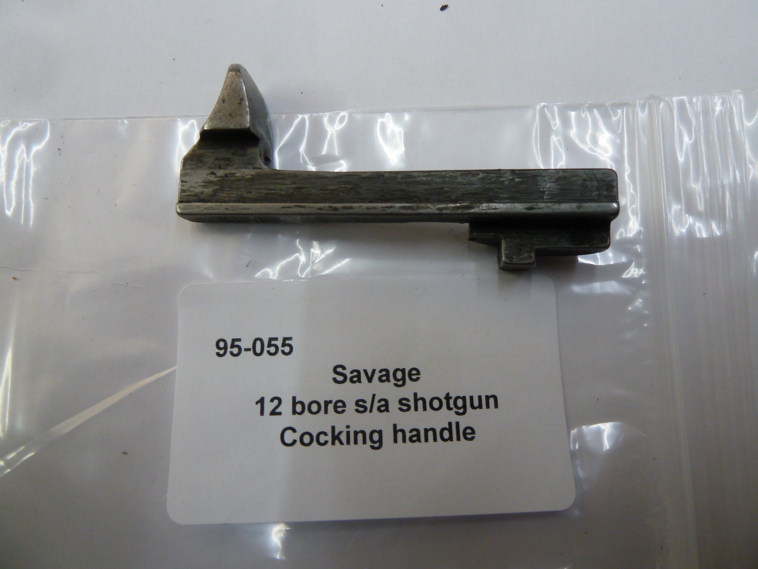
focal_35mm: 25
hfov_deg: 69.4
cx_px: 379
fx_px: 547
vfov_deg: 54.9
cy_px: 284
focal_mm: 4.1
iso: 200
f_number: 3.3
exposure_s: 1/30
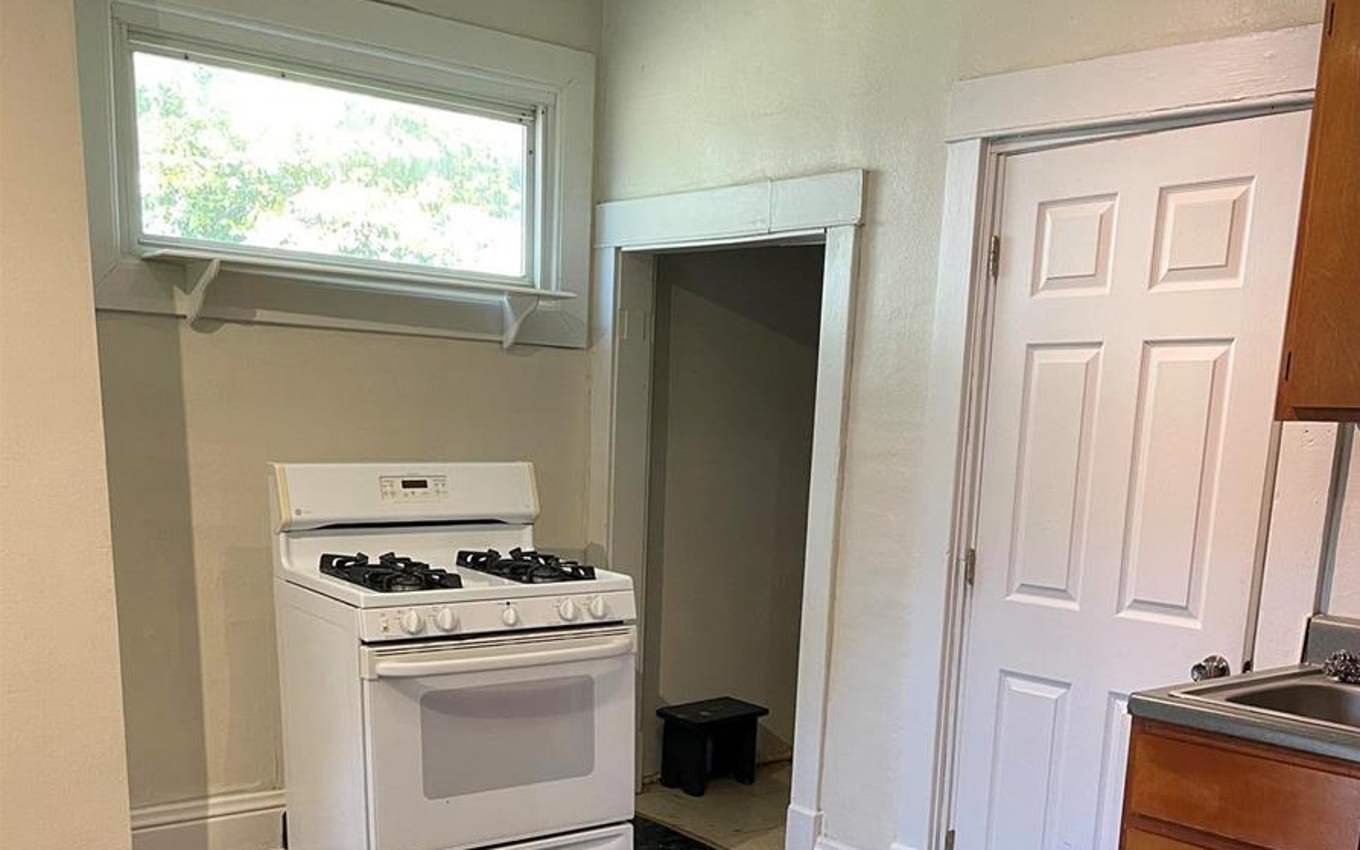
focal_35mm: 37
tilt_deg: -12.3
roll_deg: -1.0
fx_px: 1372
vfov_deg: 33.1
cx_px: 683
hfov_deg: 52.7
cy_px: 722
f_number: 1.6
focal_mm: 4.2
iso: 125
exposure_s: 1/60
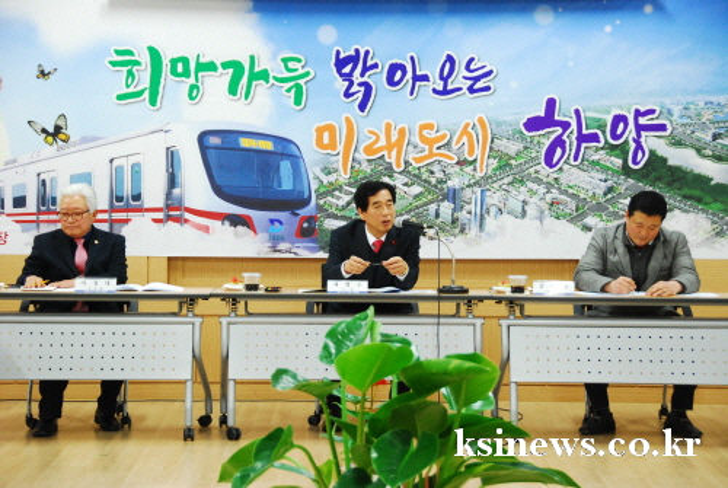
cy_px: 244
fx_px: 2126
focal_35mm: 105
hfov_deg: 19.4
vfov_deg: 13.1
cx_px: 364
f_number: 5
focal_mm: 70
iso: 1250
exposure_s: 1/40
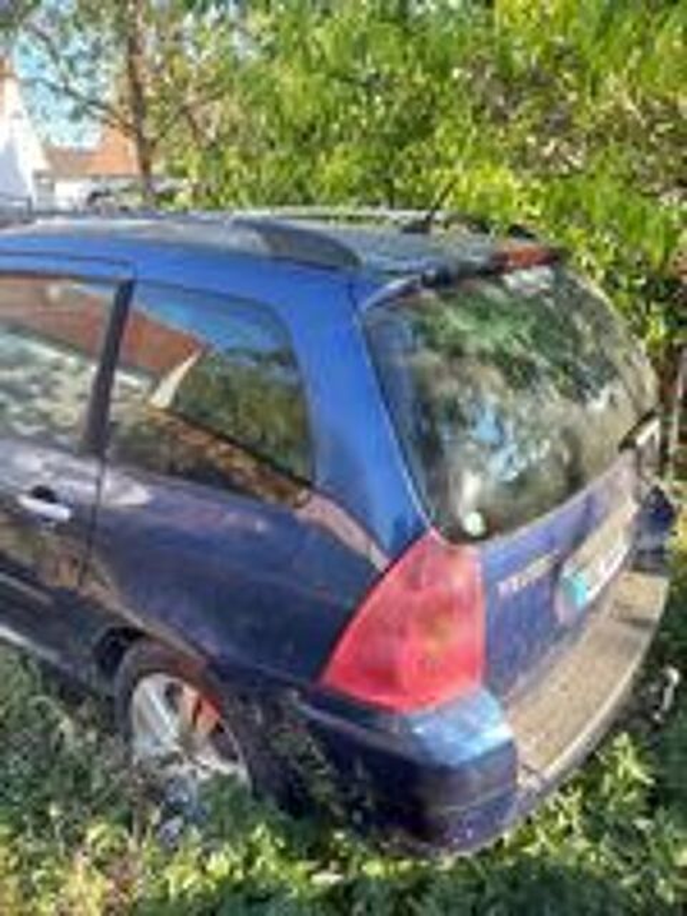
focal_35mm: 25
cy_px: 458
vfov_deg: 69.4
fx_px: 662
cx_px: 344
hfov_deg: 54.9
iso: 50
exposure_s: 1/113
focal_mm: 4.65
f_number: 1.8
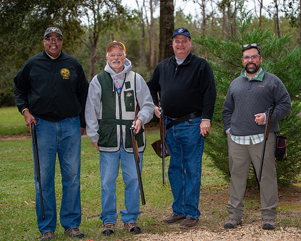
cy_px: 121
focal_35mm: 80
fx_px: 713
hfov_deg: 23.8
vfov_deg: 19.2
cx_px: 161
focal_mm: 70
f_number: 3.2
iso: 320
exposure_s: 1/250
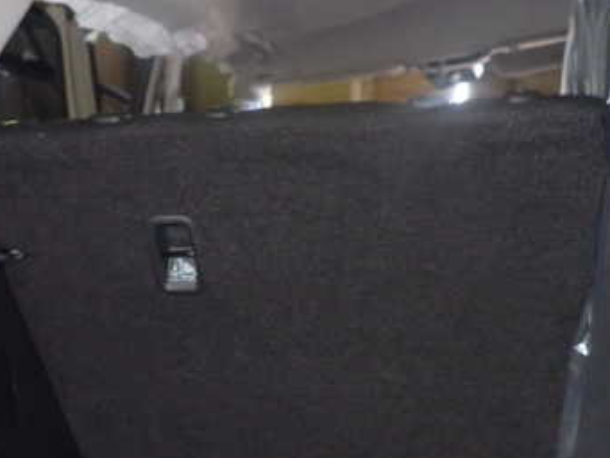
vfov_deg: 32.8
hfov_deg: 42.9
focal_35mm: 44
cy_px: 272
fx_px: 776
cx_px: 284
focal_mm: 4.5
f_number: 5.6
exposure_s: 1/30
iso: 800
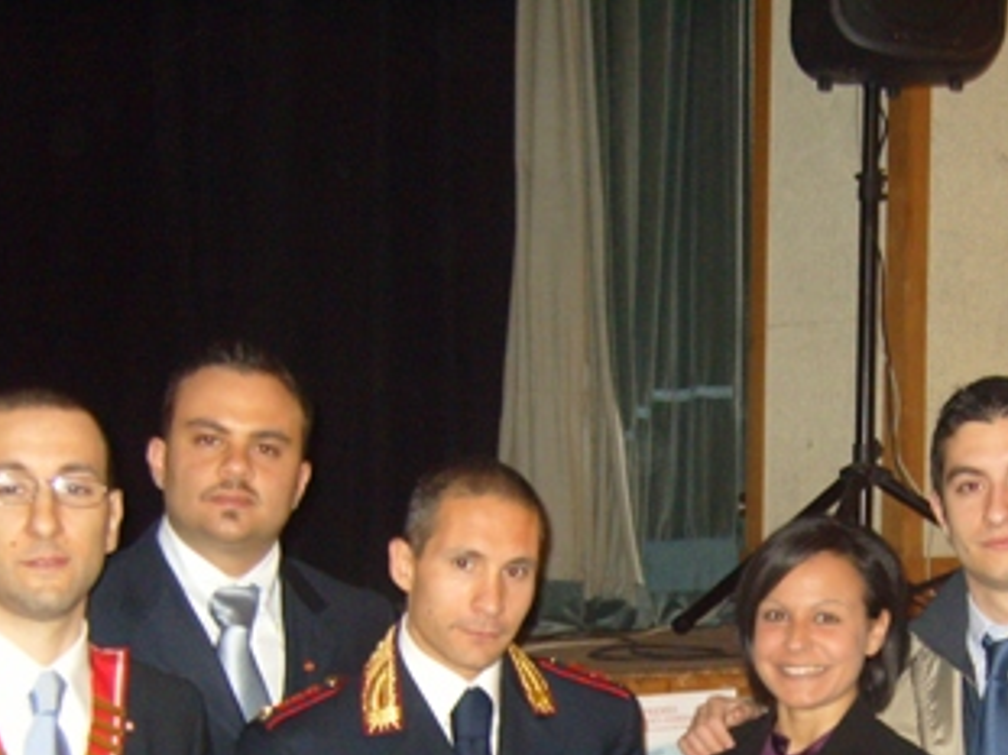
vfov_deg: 19.8
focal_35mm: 72
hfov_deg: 26.8
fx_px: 2096
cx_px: 694
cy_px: 768
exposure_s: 1/30
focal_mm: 7.4
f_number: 2.8
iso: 255
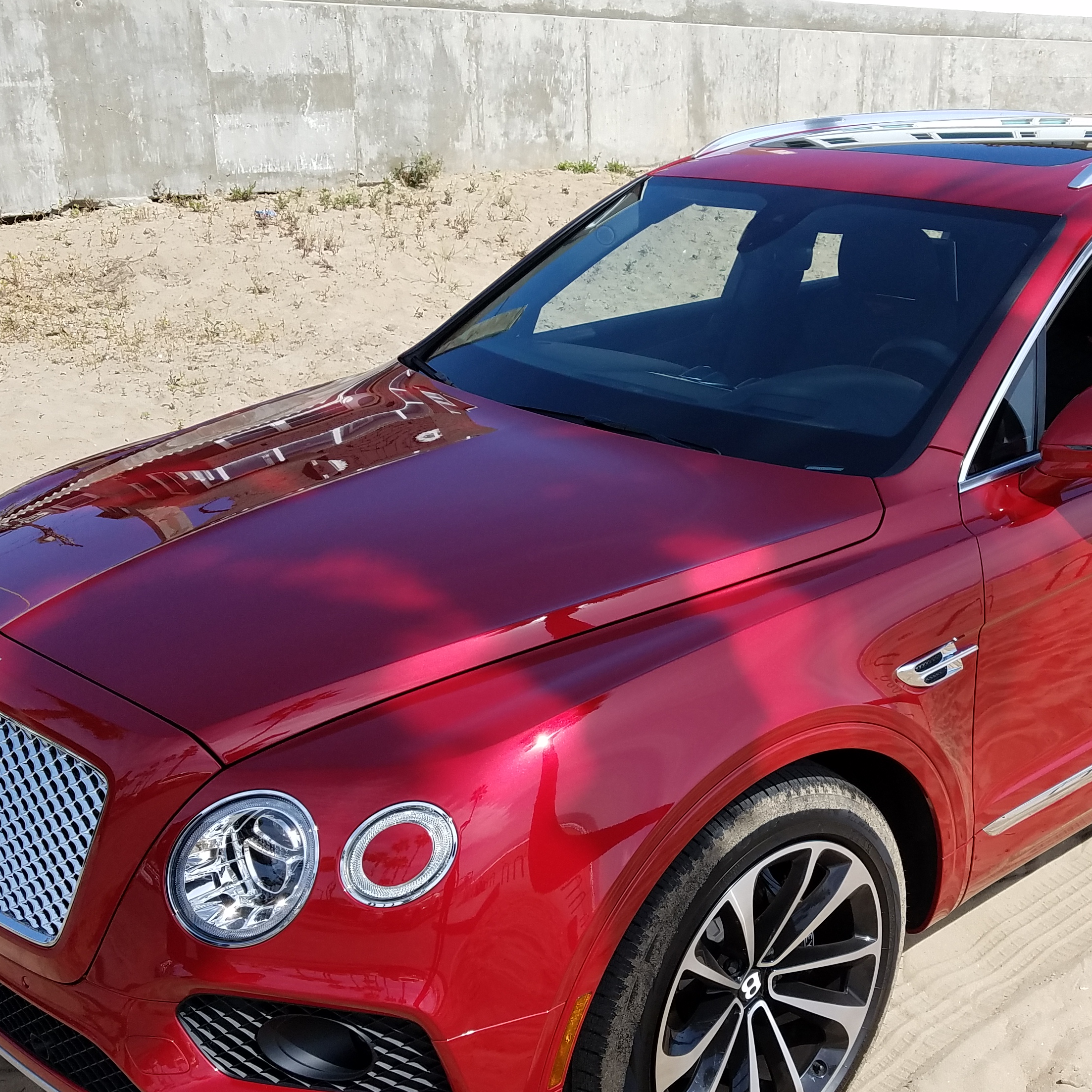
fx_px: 1499
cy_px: 632
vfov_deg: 39.9
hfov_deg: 39.7
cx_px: 704
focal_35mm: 42
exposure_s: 1/2152
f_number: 1.7
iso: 50
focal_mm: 4.2
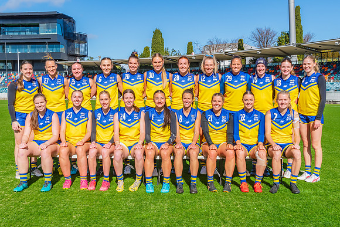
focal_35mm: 39
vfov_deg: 33.9
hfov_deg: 49.2
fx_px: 372
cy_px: 114
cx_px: 164
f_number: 9
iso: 200
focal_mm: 22
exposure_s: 1/640
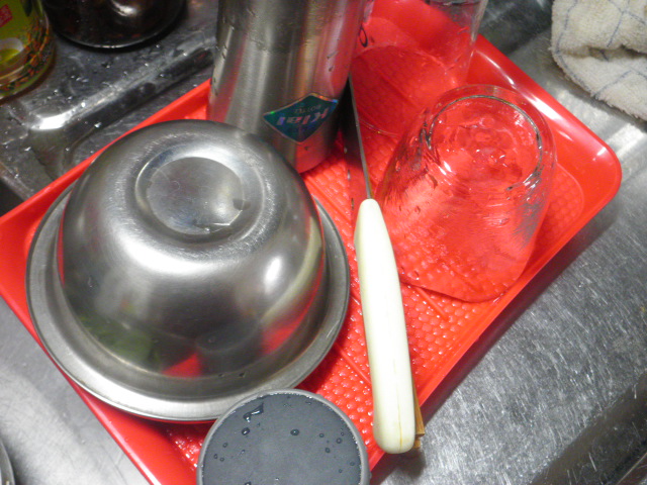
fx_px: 878
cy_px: 242
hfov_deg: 40.4
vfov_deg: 30.9
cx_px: 324
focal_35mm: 47
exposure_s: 1/4
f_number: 3.4
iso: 160
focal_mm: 8.3
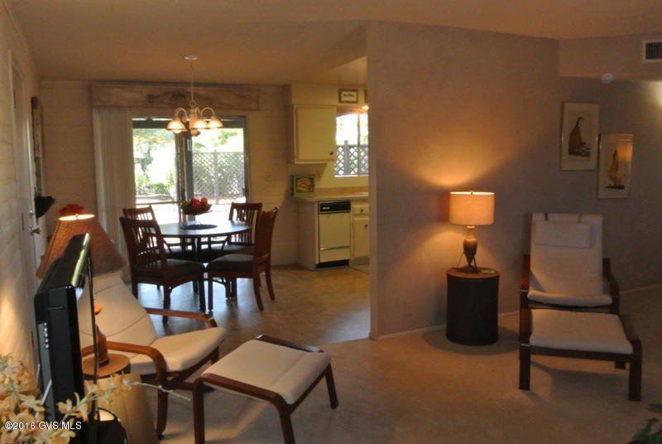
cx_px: 331
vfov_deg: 45.1
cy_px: 222
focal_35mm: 29
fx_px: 534
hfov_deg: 63.6
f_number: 3.5
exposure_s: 1/15
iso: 1600
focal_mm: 11
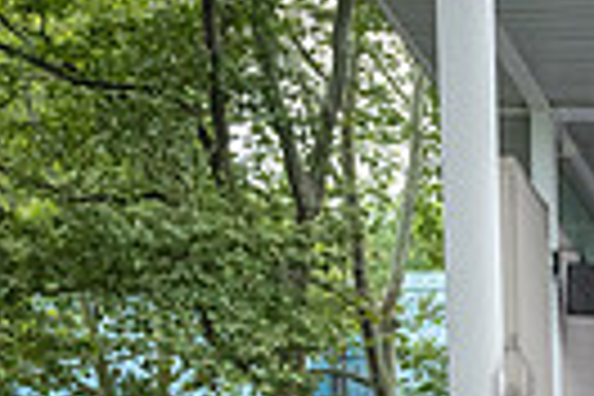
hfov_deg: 14.6
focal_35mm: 122
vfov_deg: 10.8
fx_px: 2013
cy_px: 628
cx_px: 1089
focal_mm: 26
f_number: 4
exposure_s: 1/320
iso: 3200
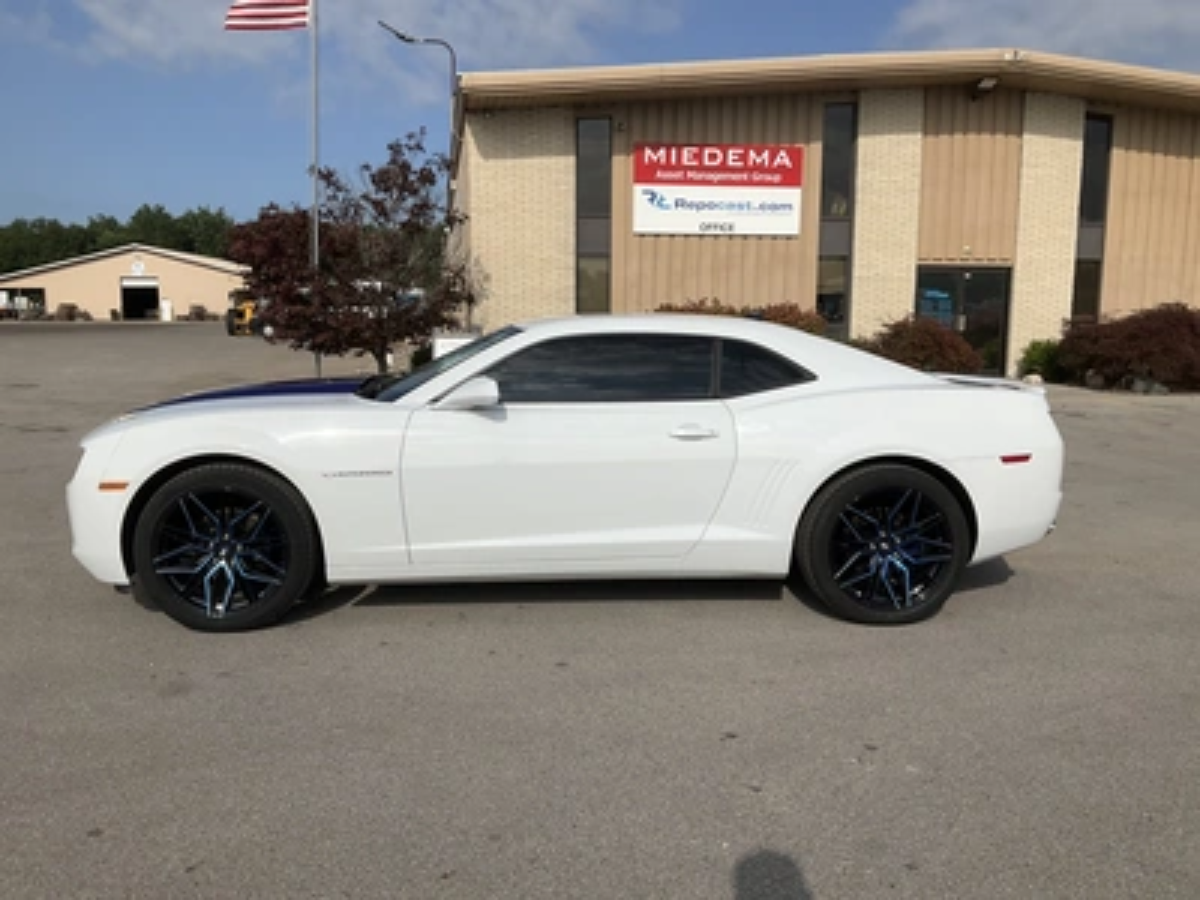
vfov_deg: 48.2
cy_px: 450
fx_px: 1005
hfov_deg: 61.7
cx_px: 600
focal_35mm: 29
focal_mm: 3
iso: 25
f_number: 1.8
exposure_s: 1/4785
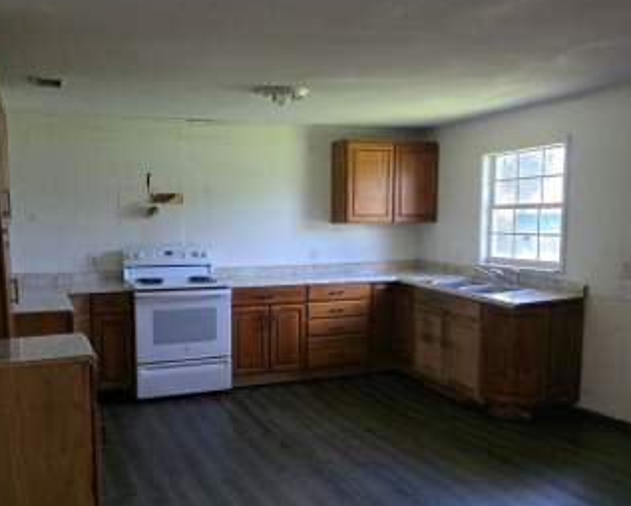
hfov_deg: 52.8
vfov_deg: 43.2
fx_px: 635
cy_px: 297
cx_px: 297
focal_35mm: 34
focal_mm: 6.3
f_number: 1.7
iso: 1600
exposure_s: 1/120
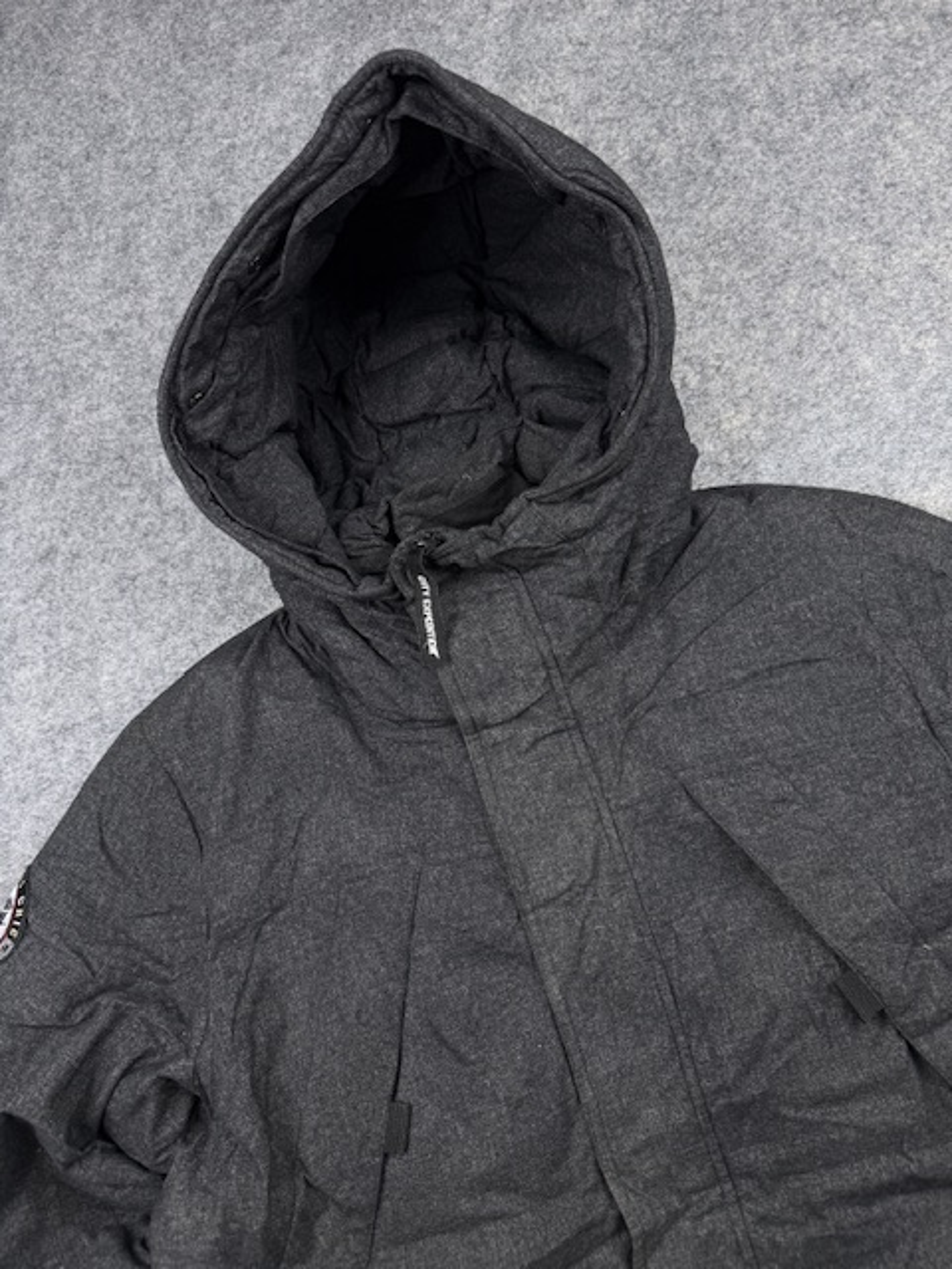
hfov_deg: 56.8
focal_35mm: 24
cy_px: 634
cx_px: 476
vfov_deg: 71.6
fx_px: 880
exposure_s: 1/131
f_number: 1.78
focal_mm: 6.76
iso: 50
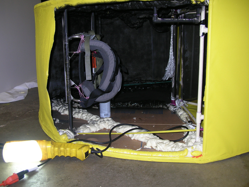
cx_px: 124
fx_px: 259
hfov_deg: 51.4
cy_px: 94
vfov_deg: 39.7
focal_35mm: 36
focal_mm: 6
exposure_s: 1/60.1
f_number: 2.7
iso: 50
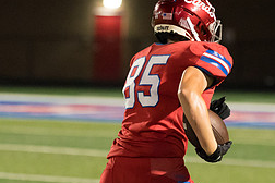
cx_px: 194
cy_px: 103
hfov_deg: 5.3
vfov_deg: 3.5
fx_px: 2979
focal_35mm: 390
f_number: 2.8
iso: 10000
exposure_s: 1/1000
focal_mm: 140
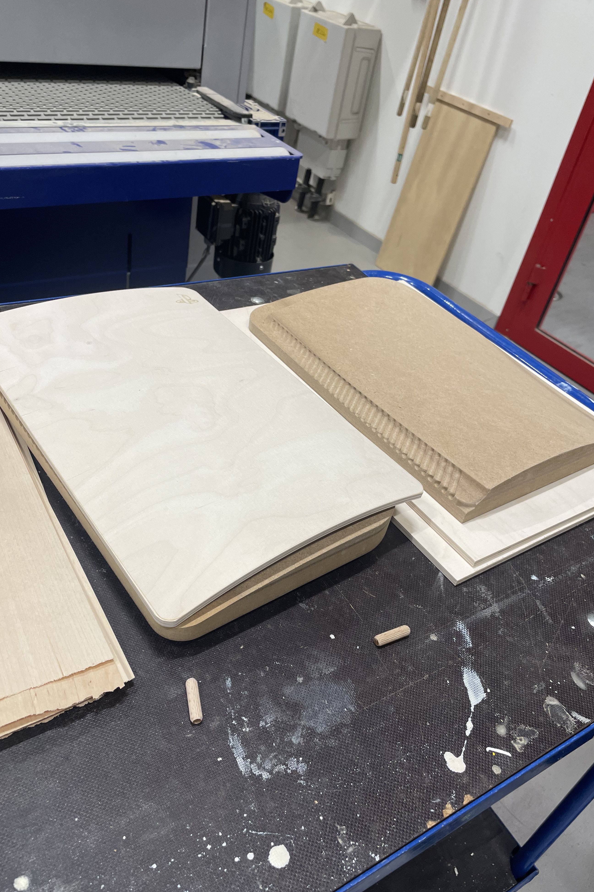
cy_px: 452
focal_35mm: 28
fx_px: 693
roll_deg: -11.0
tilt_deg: -36.8
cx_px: 284
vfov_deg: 65.5
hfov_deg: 46.4
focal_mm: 4.2
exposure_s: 1/100
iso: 80
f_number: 1.6
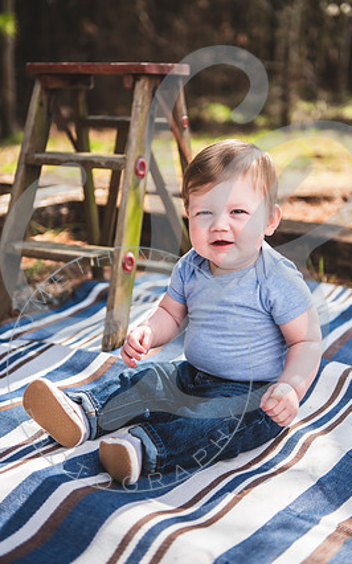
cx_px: 189
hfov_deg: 23.1
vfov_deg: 36.3
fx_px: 860
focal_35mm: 56
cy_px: 269
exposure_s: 1/1000
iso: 100
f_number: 2.8
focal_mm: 52
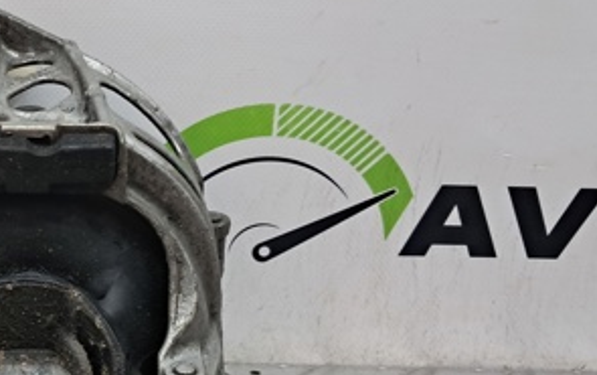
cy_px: 277
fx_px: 1010
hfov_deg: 31.1
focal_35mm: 62
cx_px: 36
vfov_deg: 20.9
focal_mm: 4
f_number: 1.8
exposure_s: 1/50
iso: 125
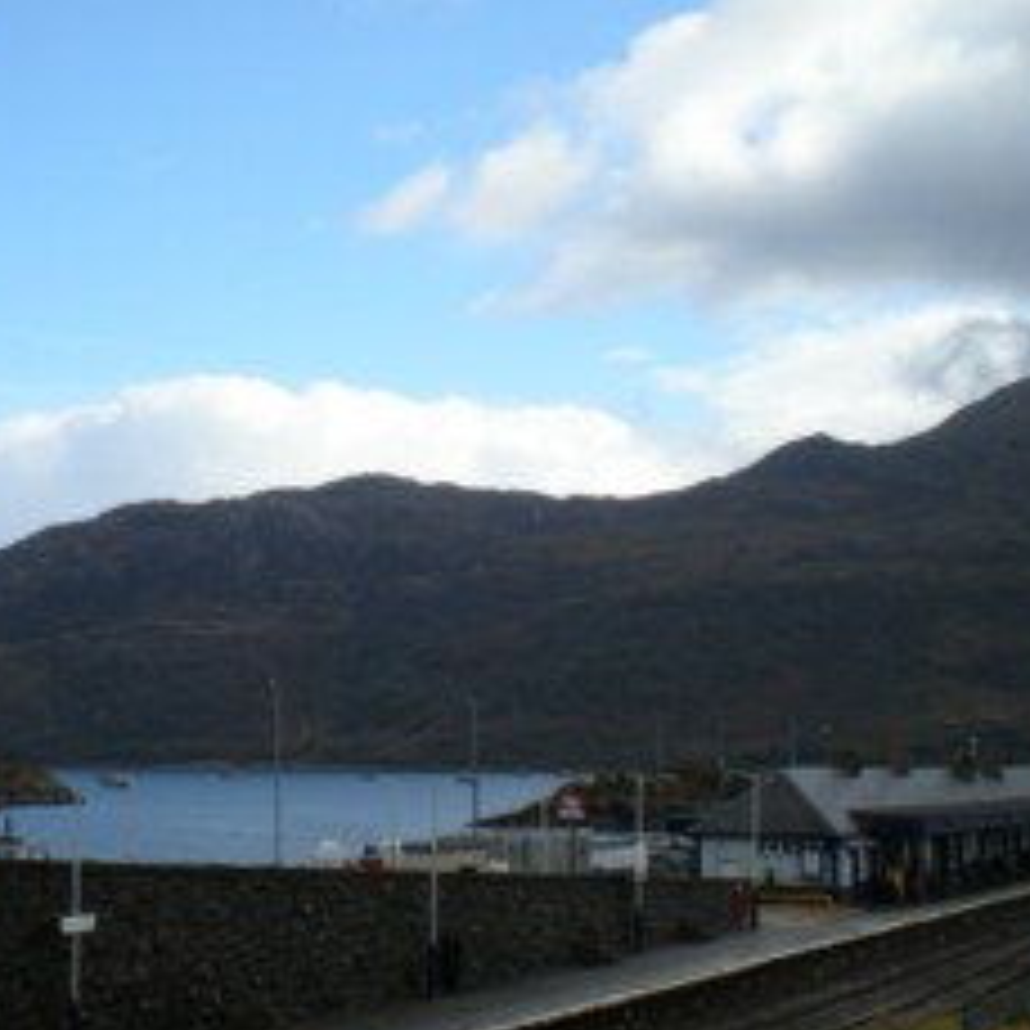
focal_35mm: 66
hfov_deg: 26.0
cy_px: 540
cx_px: 373
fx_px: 2222
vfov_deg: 26.1
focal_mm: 6.3
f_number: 4.6
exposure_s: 1/380
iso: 64
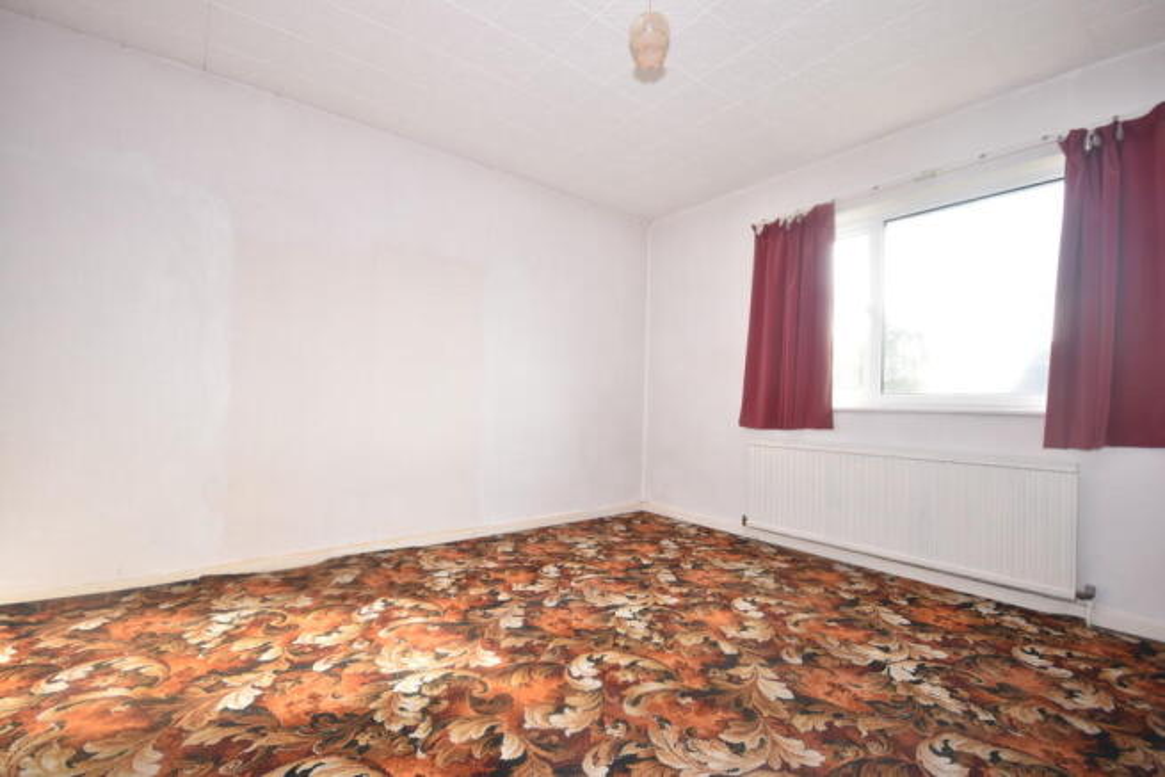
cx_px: 582
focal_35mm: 15
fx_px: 485
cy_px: 388
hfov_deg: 100.4
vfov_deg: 77.4
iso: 450
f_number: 4
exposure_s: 1/250
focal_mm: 10
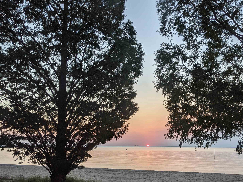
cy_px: 107
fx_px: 239
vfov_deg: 41.6
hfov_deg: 53.5
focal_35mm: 34
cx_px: 148
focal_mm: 4.44
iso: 63
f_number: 1.8
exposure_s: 1/208
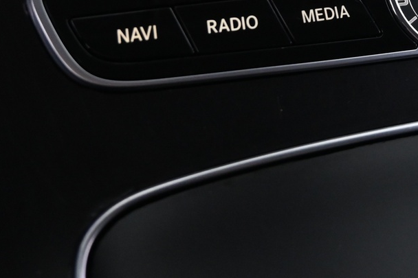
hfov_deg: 30.7
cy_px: -69
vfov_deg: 19.8
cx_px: 333
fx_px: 743
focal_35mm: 64
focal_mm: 16
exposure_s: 1/25
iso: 1400
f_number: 3.5
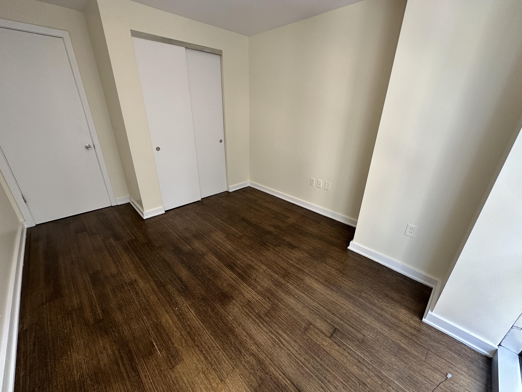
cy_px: 196
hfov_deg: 102.1
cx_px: 261
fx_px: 211
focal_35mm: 14
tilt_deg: -21.9
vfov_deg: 85.7
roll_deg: -0.1
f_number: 2.2
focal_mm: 2.22
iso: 125
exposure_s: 1/99
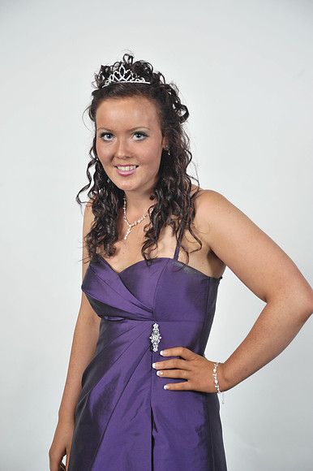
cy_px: 236
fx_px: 1044
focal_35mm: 80
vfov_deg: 25.4
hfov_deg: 17.0
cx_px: 156
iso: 1000
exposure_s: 1/160
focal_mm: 80
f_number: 7.1
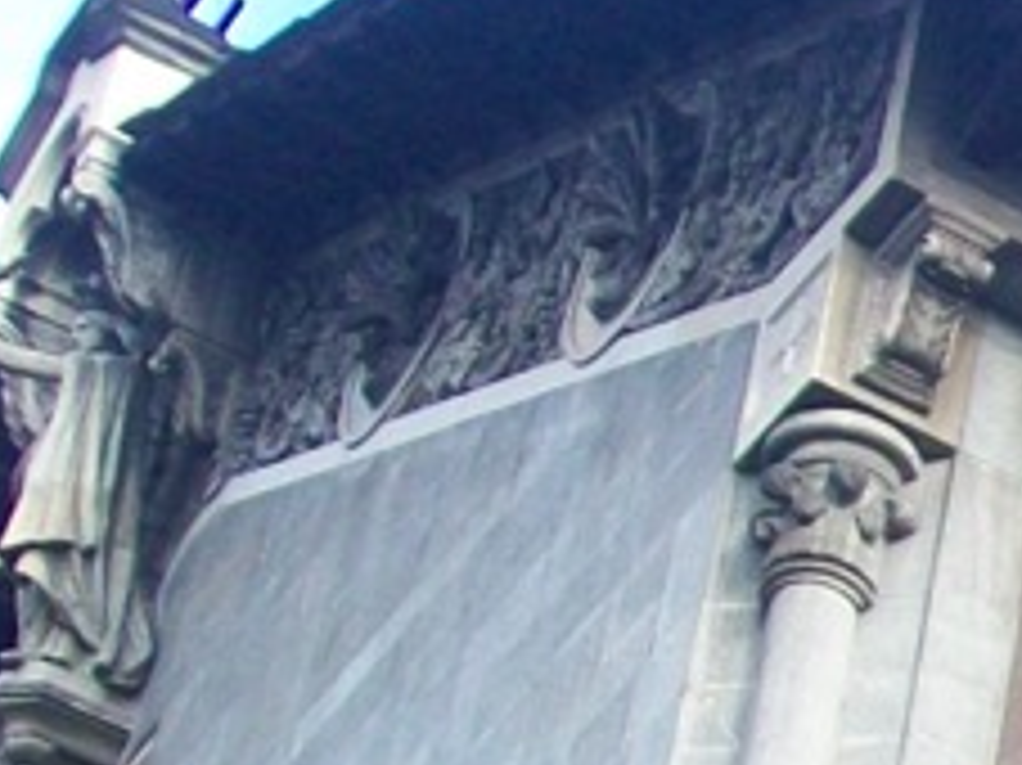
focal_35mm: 203
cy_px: 1238
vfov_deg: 7.2
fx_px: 5990
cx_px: 2067
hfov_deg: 9.1
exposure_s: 1/250
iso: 64
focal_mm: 6
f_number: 2.7
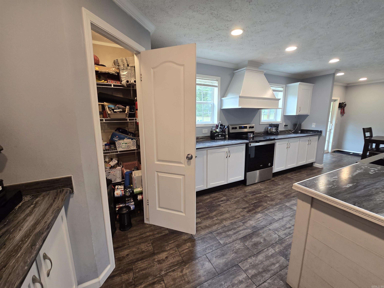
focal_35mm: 13
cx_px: 192
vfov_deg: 89.9
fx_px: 144
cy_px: 144
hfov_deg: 106.2
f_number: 2.2
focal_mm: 2.2
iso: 200
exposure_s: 1/60
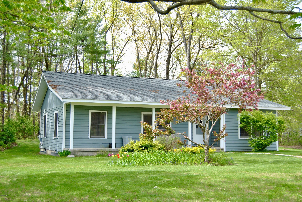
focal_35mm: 48
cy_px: 101
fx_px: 403
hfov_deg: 41.1
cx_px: 151
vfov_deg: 28.1
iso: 100
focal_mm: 32
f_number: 7.1
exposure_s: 1/200
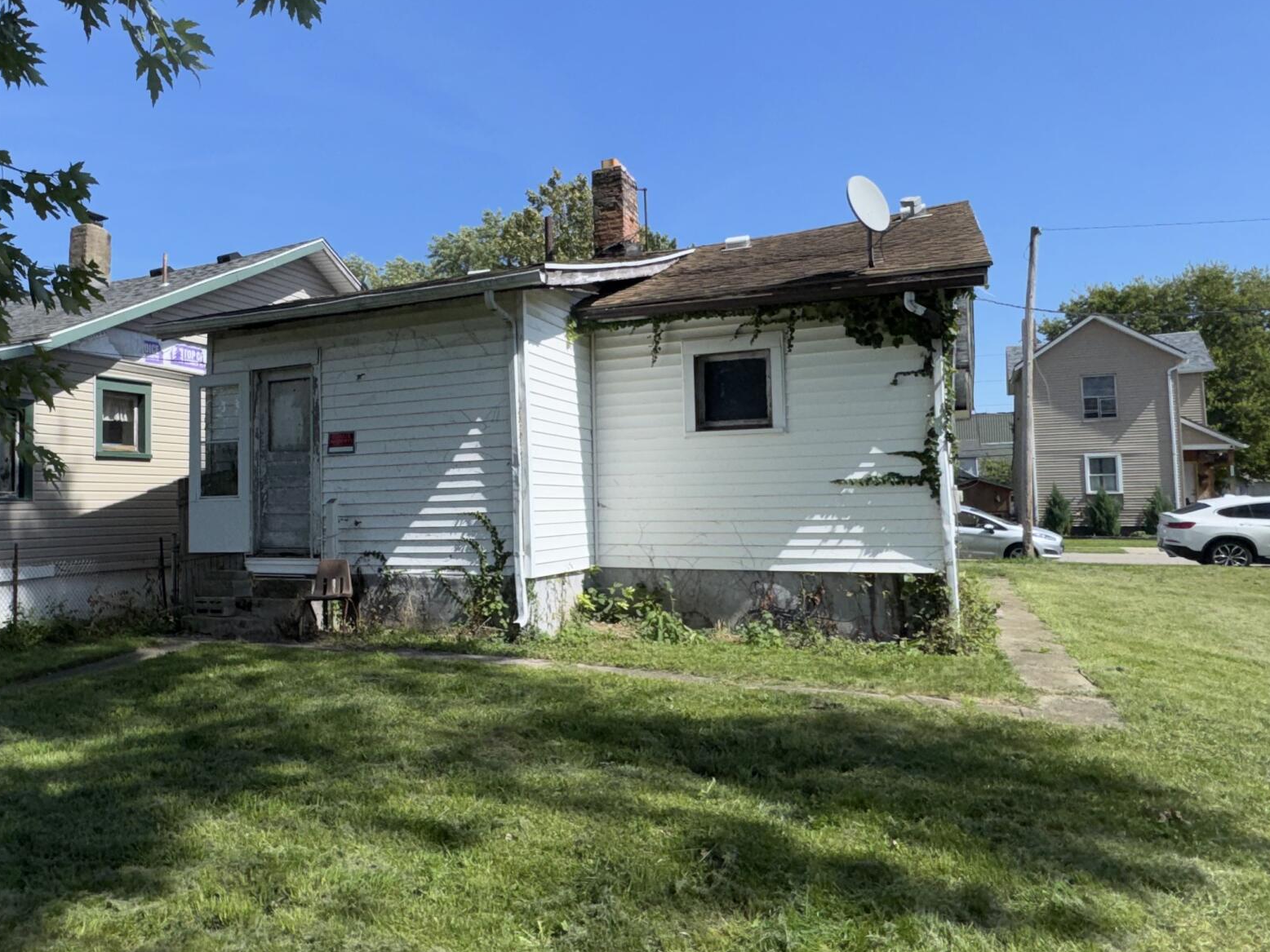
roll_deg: +0.5
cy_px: 455
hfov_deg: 63.4
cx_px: 409
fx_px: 991
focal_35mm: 27
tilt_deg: +3.2
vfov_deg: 51.3
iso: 32
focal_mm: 2.22
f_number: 2.2
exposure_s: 1/2146
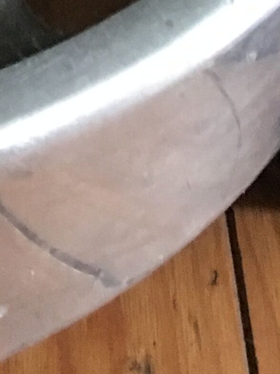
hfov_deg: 8.9
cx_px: -410
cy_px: -386
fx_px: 1618
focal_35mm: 150
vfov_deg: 11.7
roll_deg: +4.7
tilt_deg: -41.1
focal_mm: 4.15
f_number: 2.2
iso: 160
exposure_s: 1/4
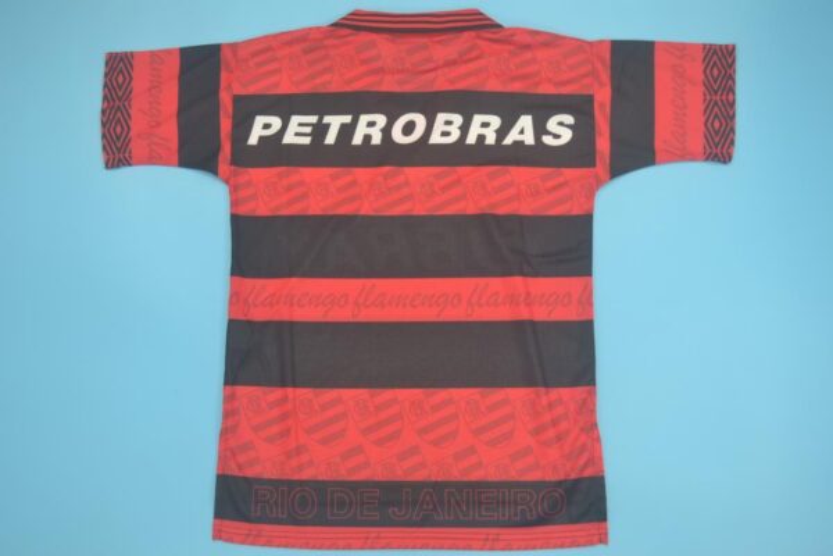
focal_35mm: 36
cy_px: 278
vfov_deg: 36.9
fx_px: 833
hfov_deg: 53.1
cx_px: 416
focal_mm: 24
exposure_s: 1/80
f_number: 4
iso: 200
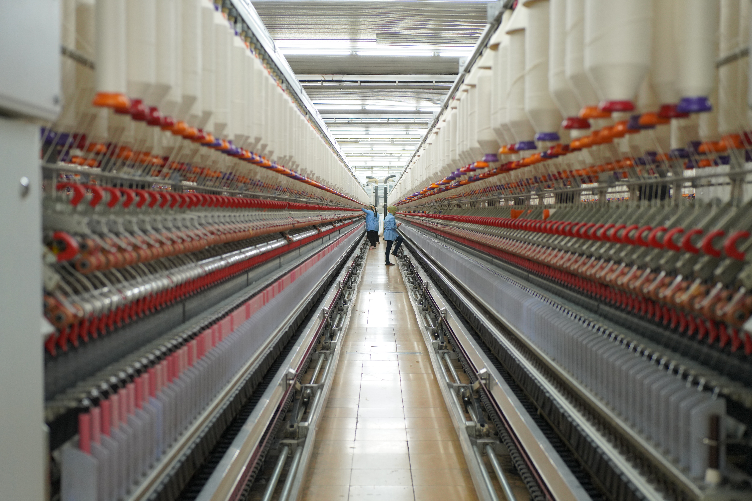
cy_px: 250
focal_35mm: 45
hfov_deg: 43.6
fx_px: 940
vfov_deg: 29.9
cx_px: 376
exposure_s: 1/100
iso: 1250
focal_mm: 45
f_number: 3.2
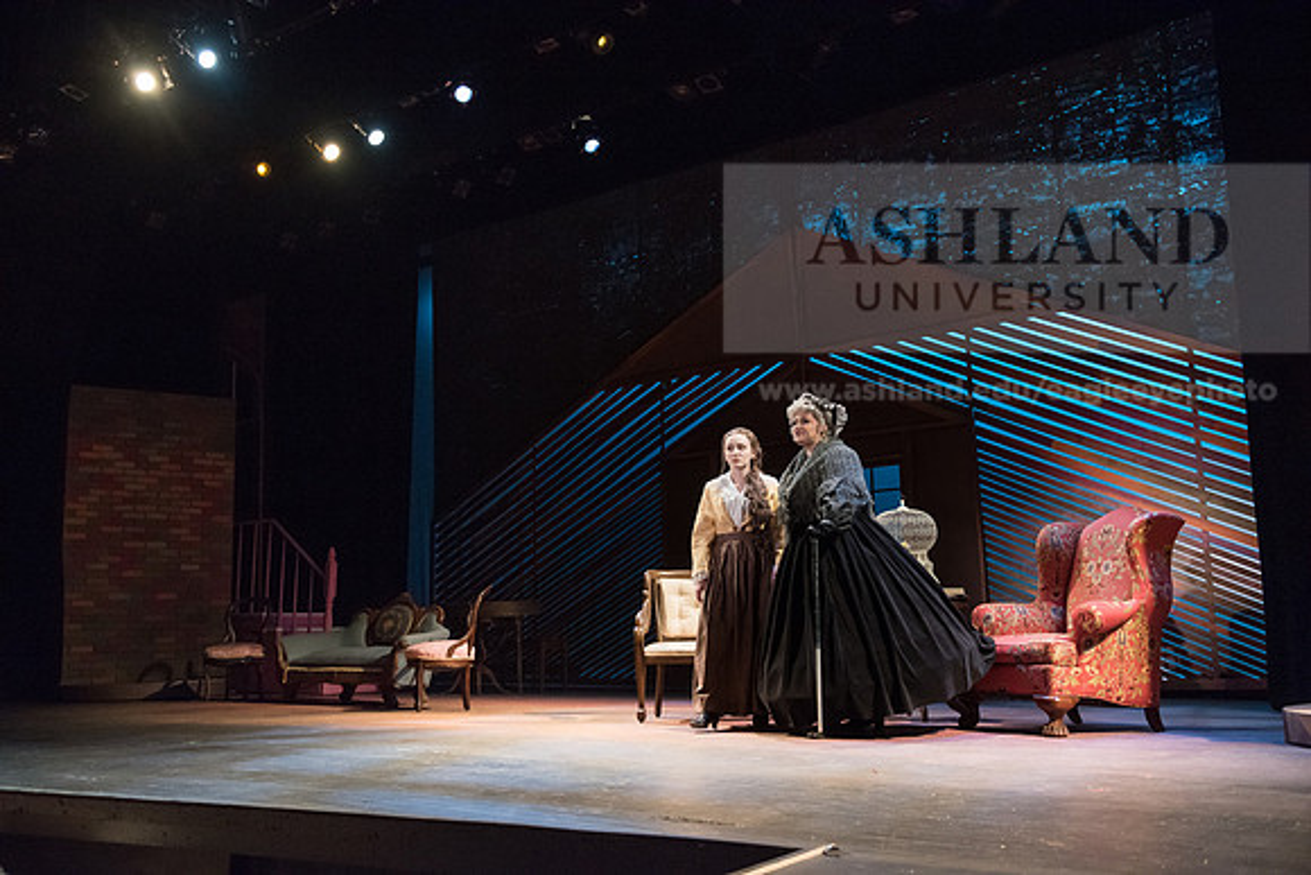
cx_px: 656
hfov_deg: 53.1
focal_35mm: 36
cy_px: 438
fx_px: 1311
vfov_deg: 36.9
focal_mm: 36
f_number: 4
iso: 3200
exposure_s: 1/200
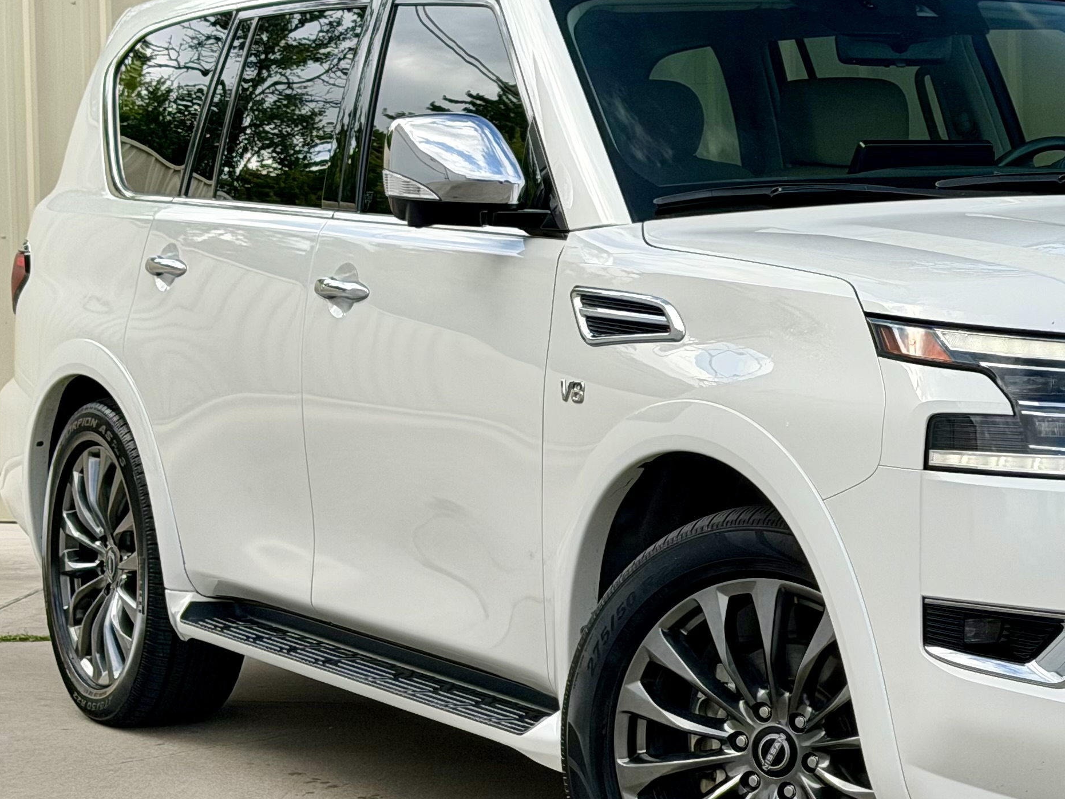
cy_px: 401
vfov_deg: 14.2
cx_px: 909
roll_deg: +0.5
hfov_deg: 18.6
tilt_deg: -3.4
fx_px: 3200
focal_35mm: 104
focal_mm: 6.76
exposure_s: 1/1403
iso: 64
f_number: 1.78
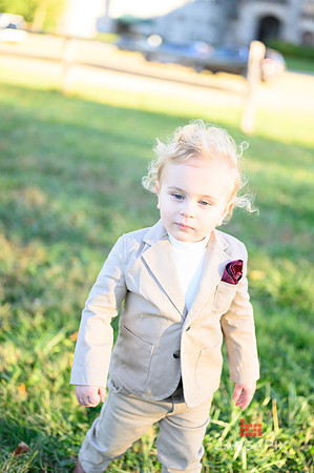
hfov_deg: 26.9
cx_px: 157
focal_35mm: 50
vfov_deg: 39.6
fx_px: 656
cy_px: 236
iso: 320
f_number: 2
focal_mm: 50
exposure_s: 1/800
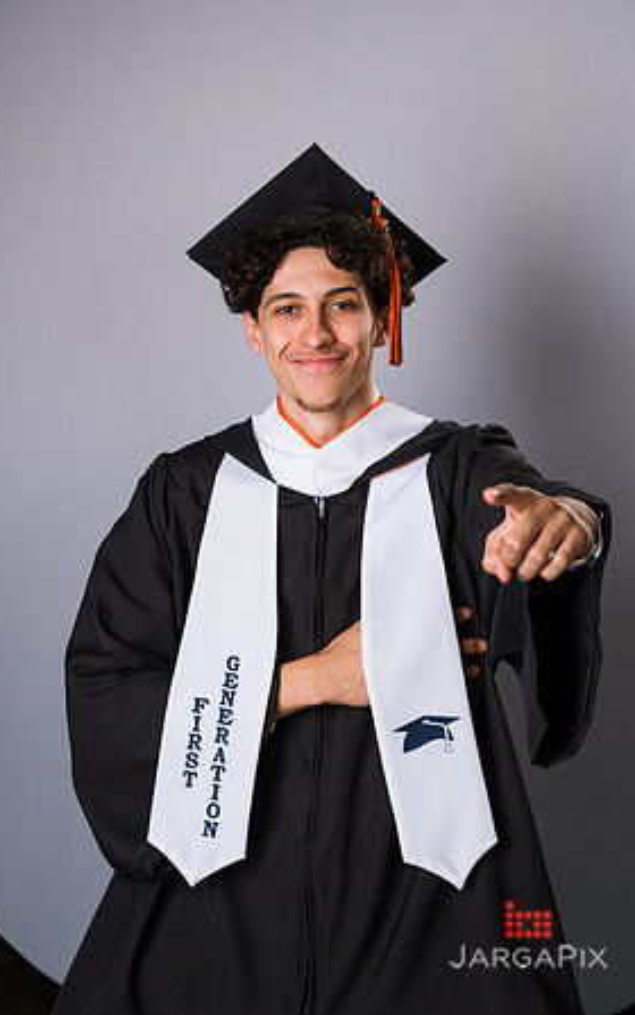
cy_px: 508
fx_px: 2409
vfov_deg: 23.8
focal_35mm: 87
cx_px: 325
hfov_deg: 15.0
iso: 800
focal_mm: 85
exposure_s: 1/200
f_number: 8
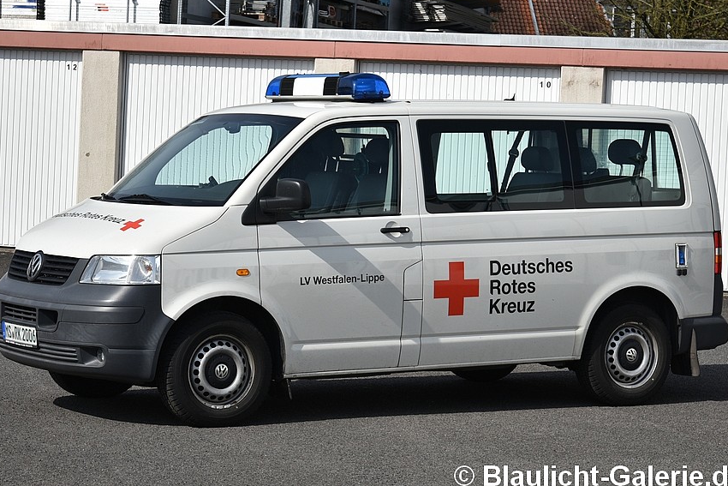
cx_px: 361
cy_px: 232
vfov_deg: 15.2
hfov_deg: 22.6
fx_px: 1820
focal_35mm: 90
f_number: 11
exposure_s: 1/500
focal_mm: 85
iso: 200
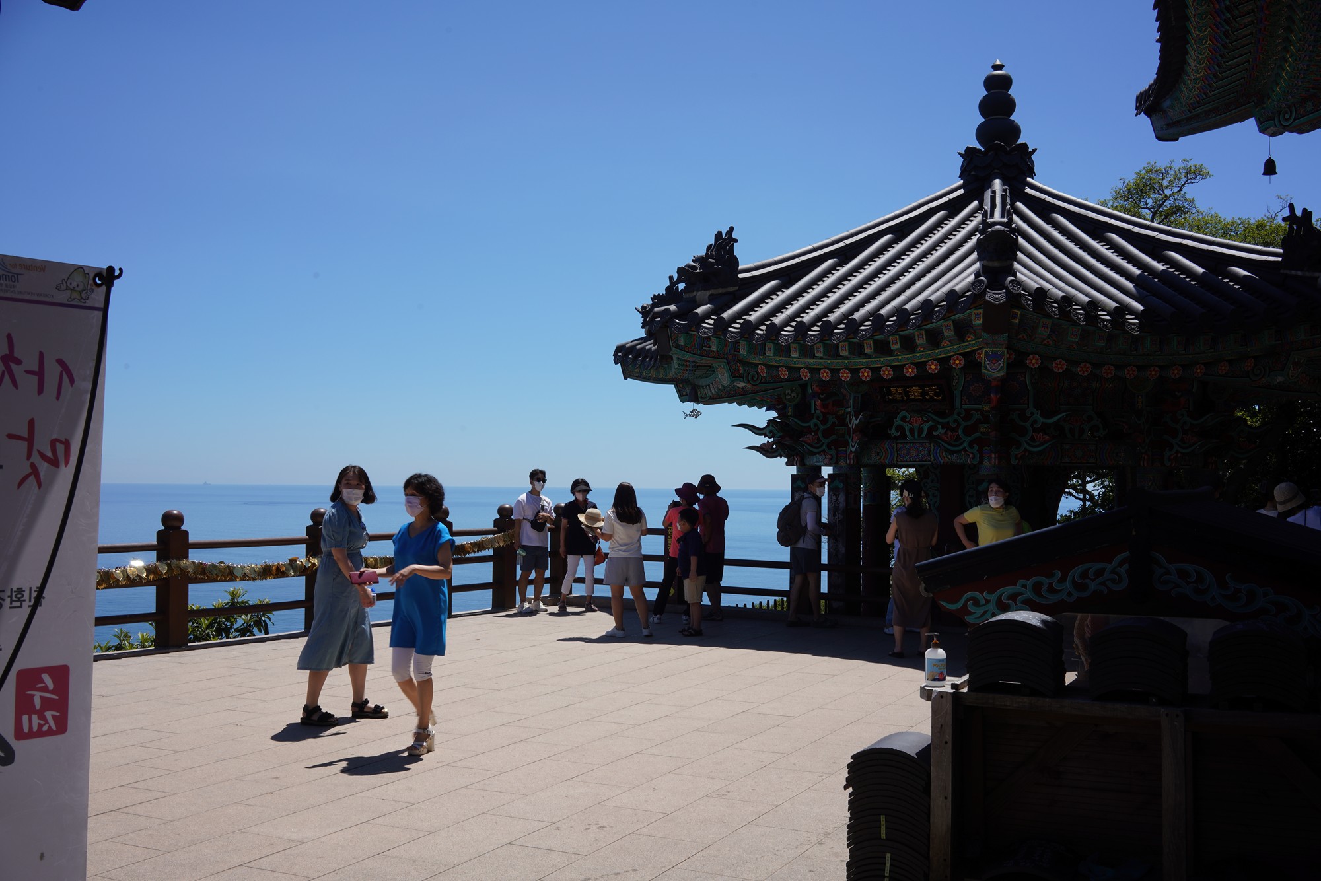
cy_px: 440
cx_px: 660
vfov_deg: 37.9
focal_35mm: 35
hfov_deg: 54.4
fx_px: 1284
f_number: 16
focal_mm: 35
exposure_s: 1/100
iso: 100
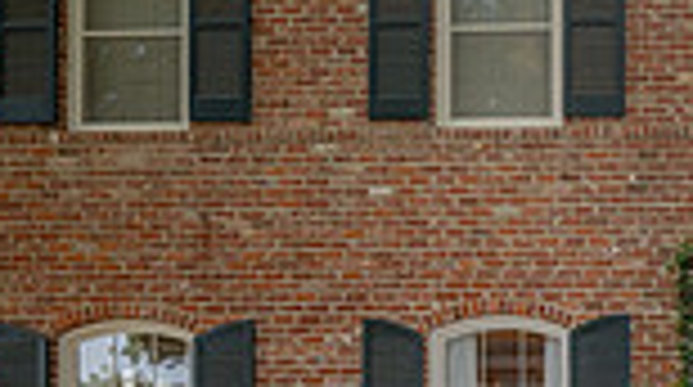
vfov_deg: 19.7
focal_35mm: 57
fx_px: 1046
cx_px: 846
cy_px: 471
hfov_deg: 30.7
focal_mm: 14
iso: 800
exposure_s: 1/160
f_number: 8
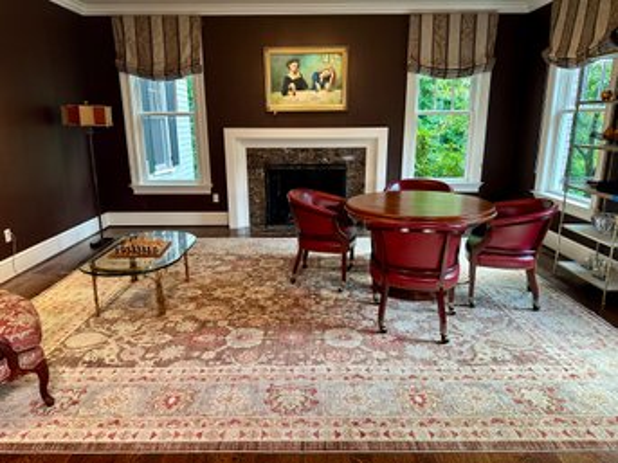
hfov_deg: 71.6
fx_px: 428
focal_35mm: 24
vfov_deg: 56.8
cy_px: 232
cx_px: 309
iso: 160
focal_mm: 6.86
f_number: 1.78
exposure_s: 1/60
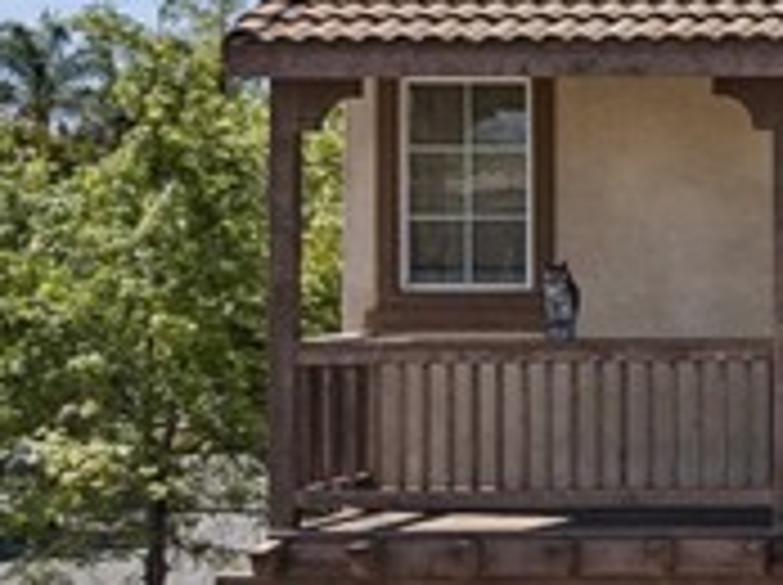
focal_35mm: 141
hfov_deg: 12.3
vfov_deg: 10.5
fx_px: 3185
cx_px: 1611
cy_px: 248
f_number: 2.8
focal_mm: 12.3
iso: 100
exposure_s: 1/100
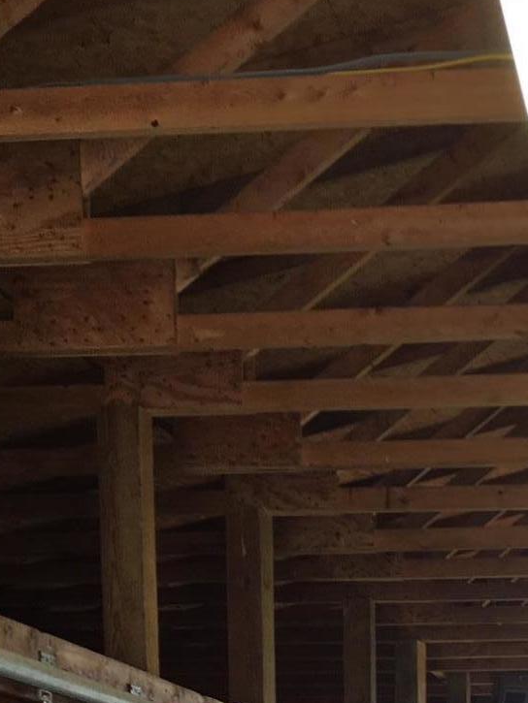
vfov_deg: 21.6
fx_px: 1627
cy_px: 957
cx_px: 596
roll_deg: +1.3
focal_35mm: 80
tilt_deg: -0.2
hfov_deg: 17.7
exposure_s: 1/60
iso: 25
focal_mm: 4.15
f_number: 2.2
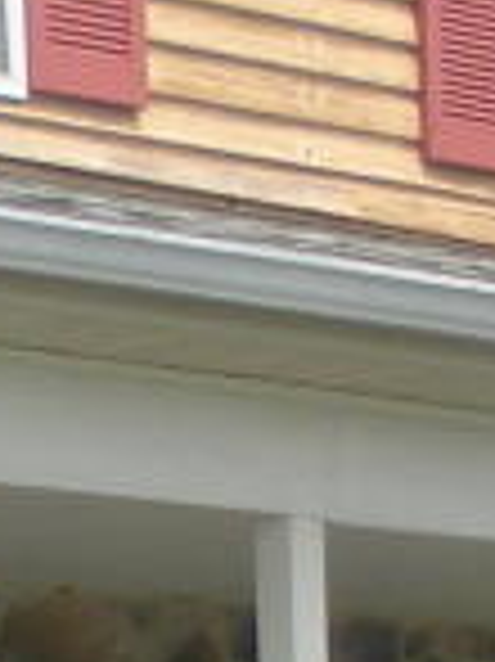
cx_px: -279
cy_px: 617
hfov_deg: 6.0
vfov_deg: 8.1
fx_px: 4659
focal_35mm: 244
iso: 92
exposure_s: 1/442
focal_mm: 6.3
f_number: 3.5
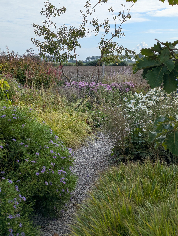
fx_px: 328
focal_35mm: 48
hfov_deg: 30.3
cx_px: 89
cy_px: 118
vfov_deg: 39.6
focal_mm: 6.81
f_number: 1.85
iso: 46
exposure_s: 1/2375
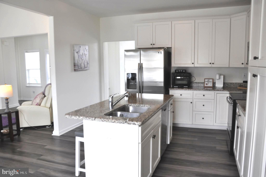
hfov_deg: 62.0
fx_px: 221
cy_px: 88
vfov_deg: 43.5
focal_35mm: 30
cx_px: 133
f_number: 5.6
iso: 400
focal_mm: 20
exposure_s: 1/125
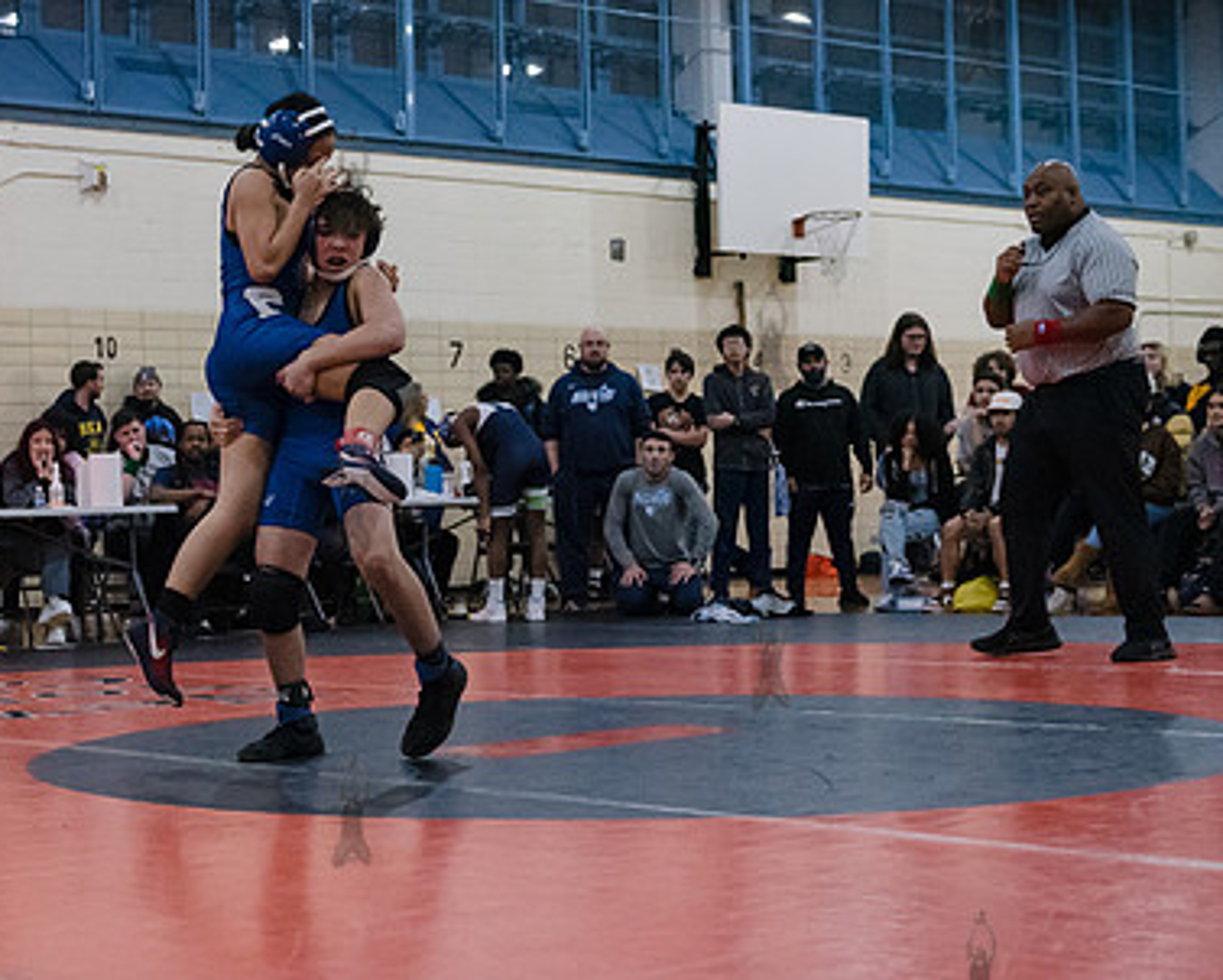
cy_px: 495
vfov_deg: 23.5
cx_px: 350
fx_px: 2354
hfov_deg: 28.8
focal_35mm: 65
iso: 8000
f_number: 3.2
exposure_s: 1/320
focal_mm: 45
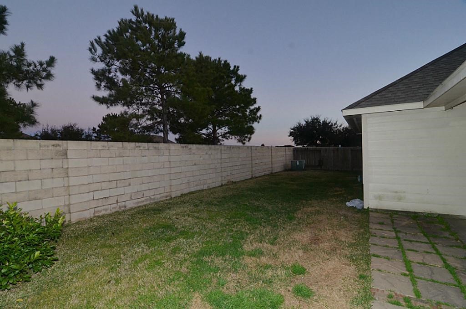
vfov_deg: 71.8
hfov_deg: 95.1
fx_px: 213
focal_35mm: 16
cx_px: 233
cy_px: 154
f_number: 9
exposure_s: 1/30
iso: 640
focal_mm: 11
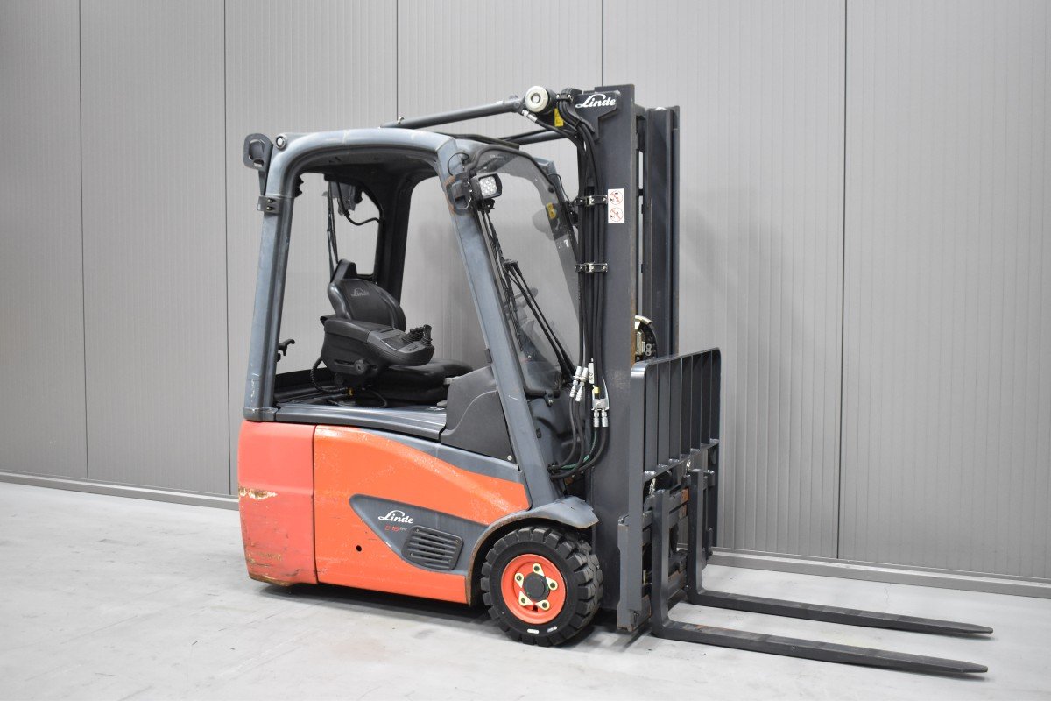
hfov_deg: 53.1
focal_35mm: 36
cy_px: 350
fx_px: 1051
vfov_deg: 36.9
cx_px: 526
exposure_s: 1/40
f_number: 4
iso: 1600
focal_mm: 24
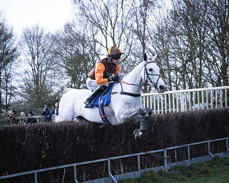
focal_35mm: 83
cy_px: 92
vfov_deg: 18.4
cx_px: 105
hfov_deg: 22.9
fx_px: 565
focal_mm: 74
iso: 800
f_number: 4
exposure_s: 1/1250
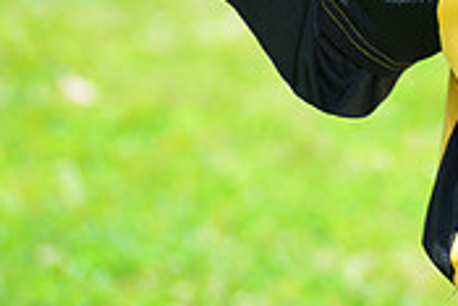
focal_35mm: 663
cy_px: -171
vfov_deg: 2.1
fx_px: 8442
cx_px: 694
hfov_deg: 3.1
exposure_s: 1/200
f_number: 8
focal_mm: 200
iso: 200
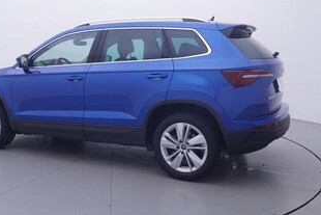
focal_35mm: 40
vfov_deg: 33.3
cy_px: 74
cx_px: 126
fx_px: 356
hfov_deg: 48.2
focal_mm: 15
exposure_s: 1/80
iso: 200
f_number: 5
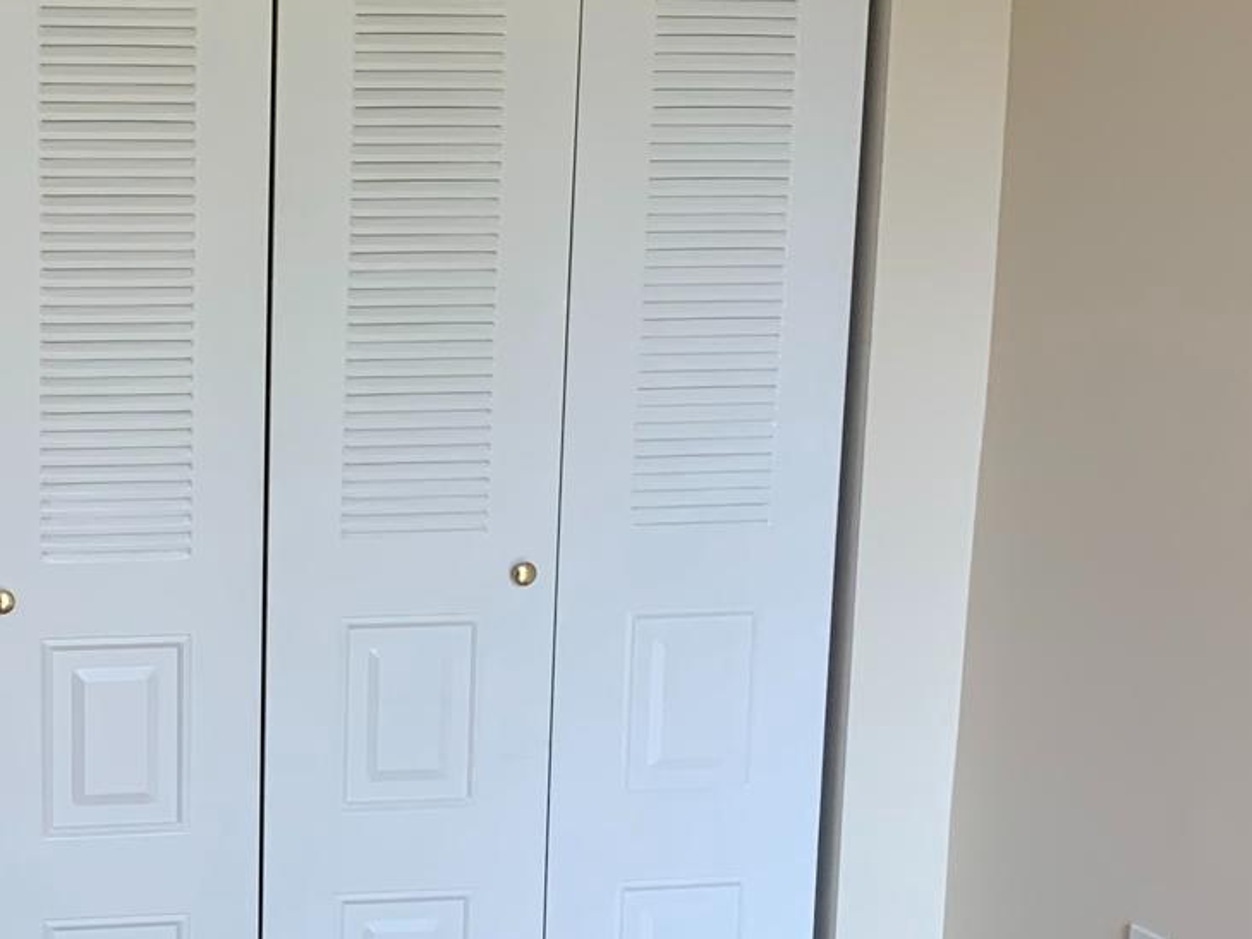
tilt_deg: -12.7
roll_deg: +0.2
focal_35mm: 73
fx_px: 2641
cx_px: 81
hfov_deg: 25.7
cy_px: 781
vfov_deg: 19.9
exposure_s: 1/120
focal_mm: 4.25
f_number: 1.8
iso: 64
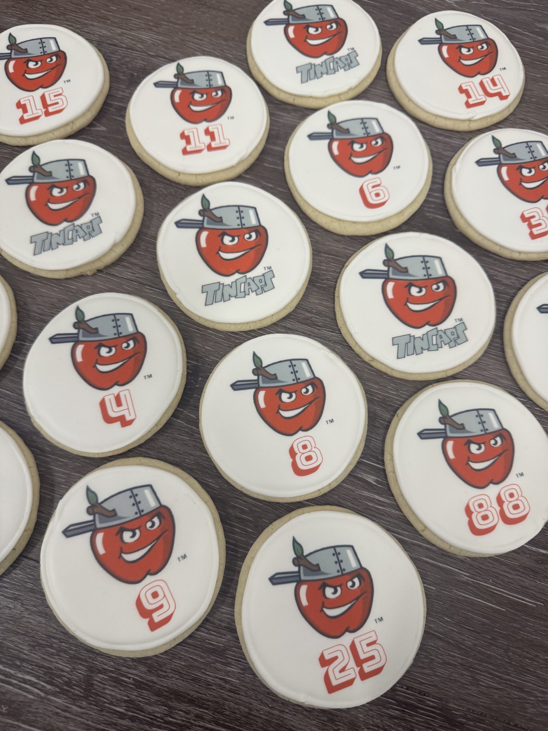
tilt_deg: -72.9
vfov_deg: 71.6
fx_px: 507
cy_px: 366
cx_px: 274
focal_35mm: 24
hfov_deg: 56.8
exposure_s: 1/120
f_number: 1.78
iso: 200
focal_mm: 6.76
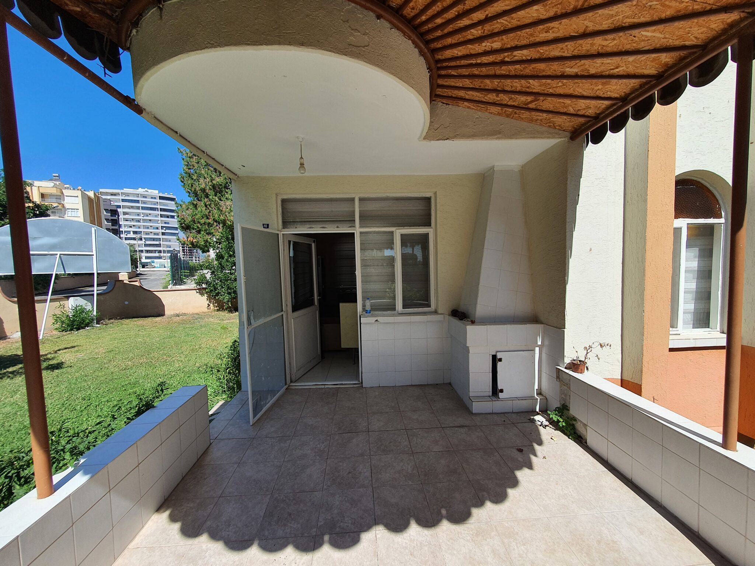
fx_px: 284
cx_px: 378
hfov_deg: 106.2
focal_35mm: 13
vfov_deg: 89.9
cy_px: 283
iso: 50
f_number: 2.2
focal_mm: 1.8
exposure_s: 1/1014
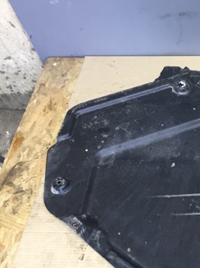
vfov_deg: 33.6
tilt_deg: -57.2
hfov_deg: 23.2
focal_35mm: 57
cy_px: 169
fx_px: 440
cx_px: 247
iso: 100
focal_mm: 4.15
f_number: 2.2
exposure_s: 1/33
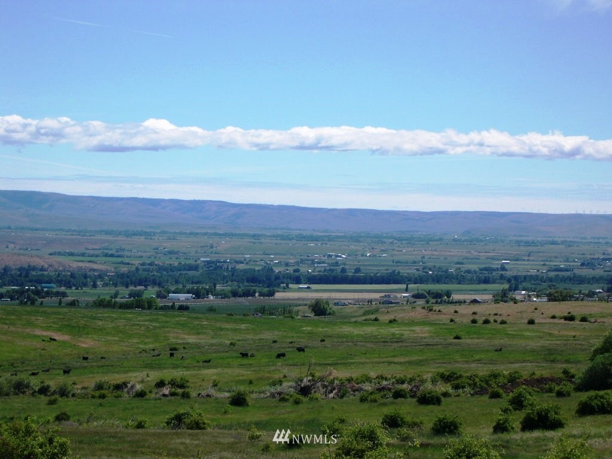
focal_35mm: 114
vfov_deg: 13.0
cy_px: 230
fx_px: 2015
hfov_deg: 17.3
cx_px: 306
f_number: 13.4
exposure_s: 1/95.2
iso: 100
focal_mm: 24
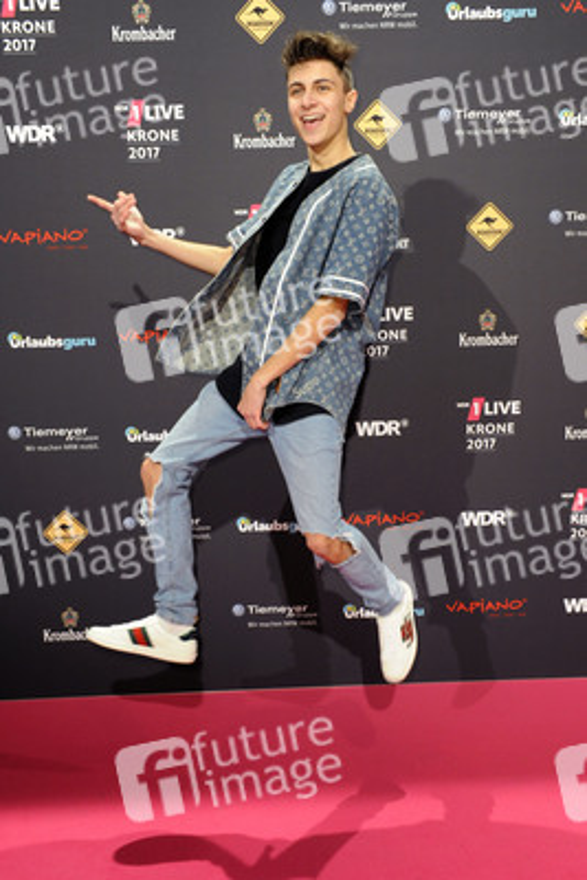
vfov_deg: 53.1
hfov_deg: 36.9
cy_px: 440
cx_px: 294
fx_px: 880
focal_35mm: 36
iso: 2500
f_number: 7.1
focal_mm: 36
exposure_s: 1/160
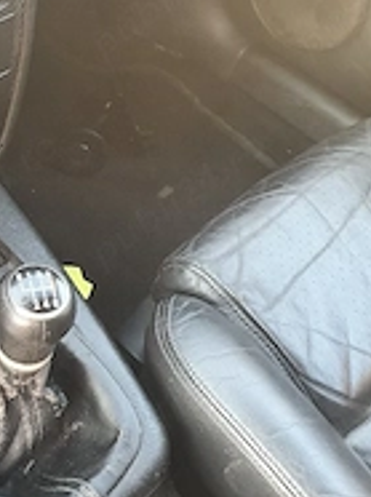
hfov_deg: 25.1
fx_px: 802
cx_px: 24
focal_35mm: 56
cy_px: 232
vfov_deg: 34.4
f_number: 2.4
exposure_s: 1/50
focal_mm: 4.32
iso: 400
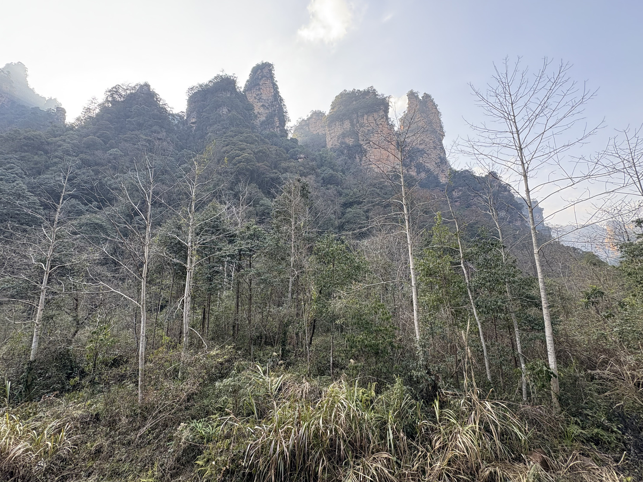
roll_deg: -0.6
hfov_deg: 98.1
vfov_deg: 81.8
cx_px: 304
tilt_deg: +12.9
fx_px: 279
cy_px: 240
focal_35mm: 15
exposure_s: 1/136
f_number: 2.2
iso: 80
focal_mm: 2.22
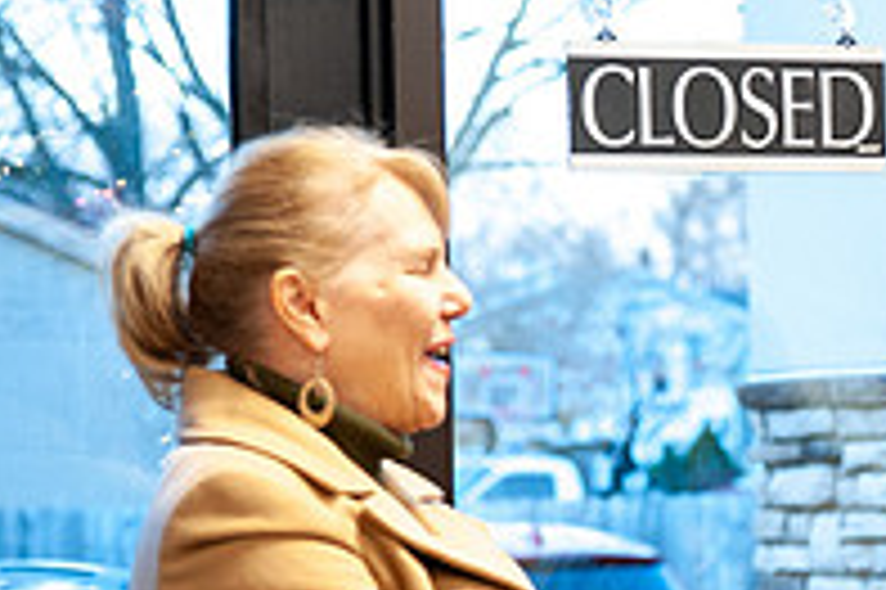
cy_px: 587
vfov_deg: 7.5
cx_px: 1012
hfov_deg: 11.1
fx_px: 4475
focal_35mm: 182
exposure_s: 1/125
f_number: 2.8
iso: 800
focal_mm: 55
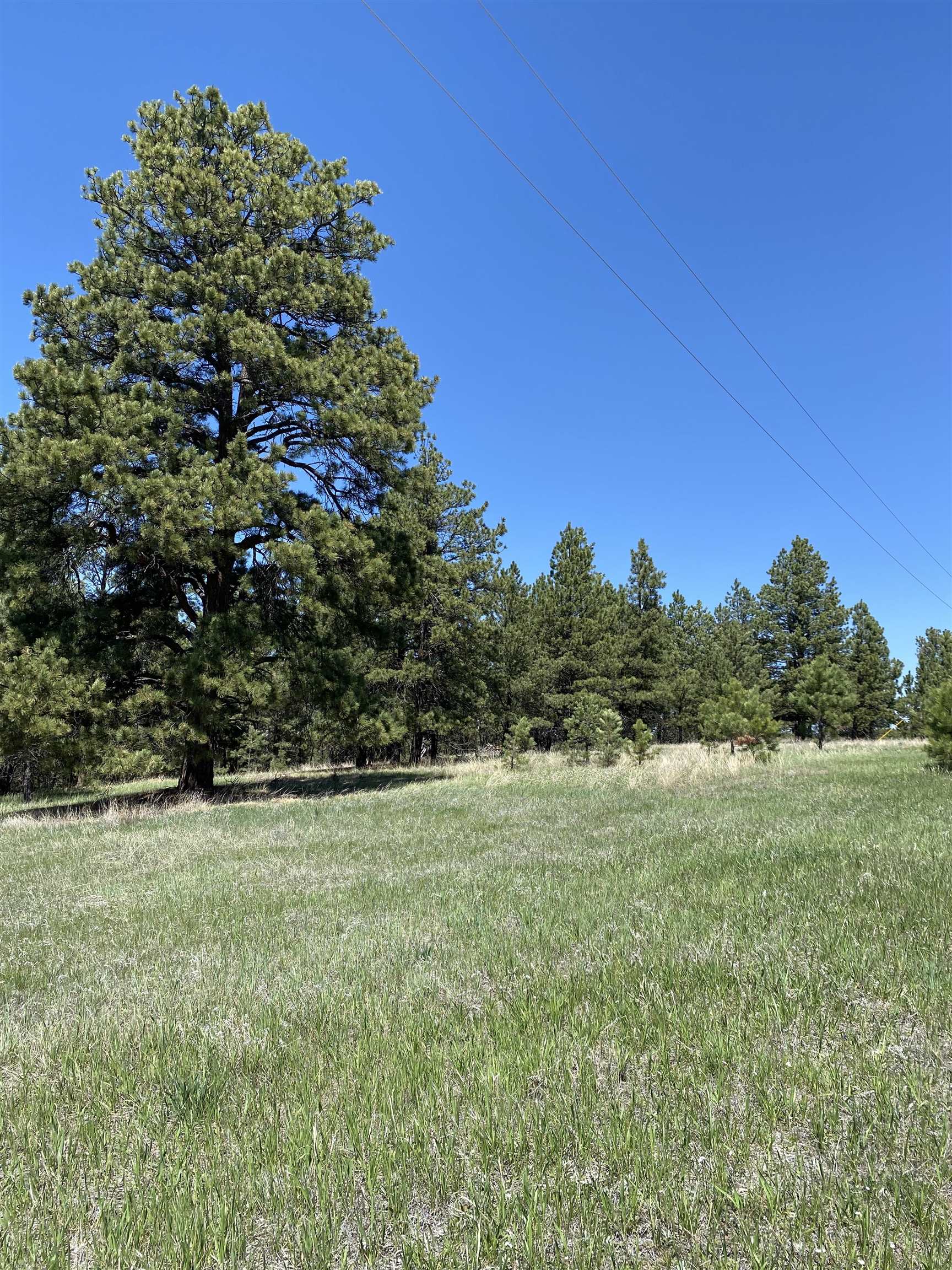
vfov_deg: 67.3
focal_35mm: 26
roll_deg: -1.0
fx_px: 953
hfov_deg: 53.1
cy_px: 635
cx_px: 476
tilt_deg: +8.4
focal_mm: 4.25
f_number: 1.8
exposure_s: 1/1838
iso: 32
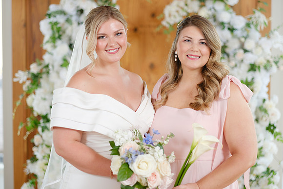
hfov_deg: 24.2
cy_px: 94
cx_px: 142
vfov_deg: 16.3
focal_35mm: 84
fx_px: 660
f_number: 1.4
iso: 125
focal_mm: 56
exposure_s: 1/250
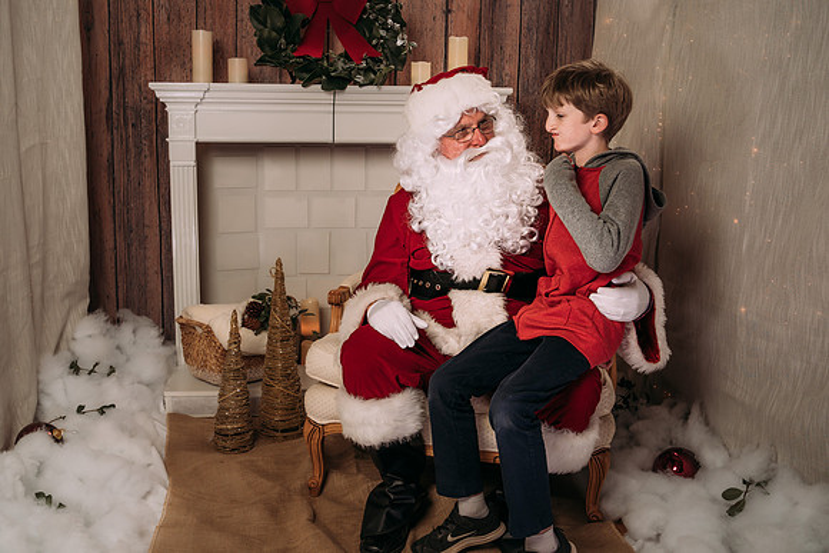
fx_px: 899
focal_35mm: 39
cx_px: 392
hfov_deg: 49.5
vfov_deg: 34.2
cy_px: 275
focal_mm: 35
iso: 100
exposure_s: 1/100
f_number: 6.3
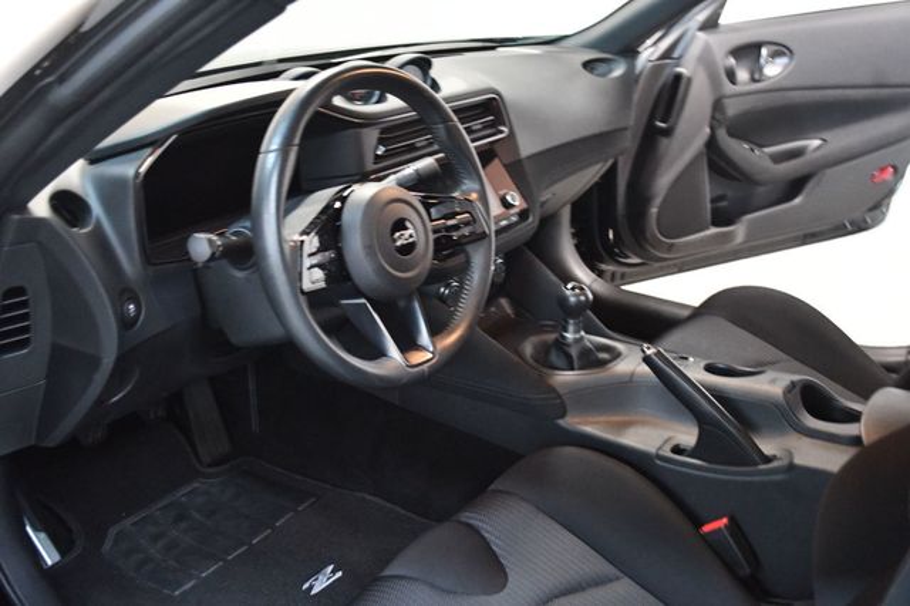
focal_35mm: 36
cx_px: 455
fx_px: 909
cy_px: 303
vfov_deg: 36.8
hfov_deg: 53.2
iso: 7200
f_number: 4
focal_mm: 24
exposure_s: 1/60
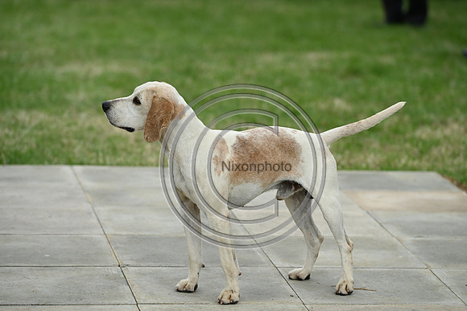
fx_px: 2335
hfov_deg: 11.4
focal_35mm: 180
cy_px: 156
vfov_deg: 7.6
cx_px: 234
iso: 280
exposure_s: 1/1250
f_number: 4.5
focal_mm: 180
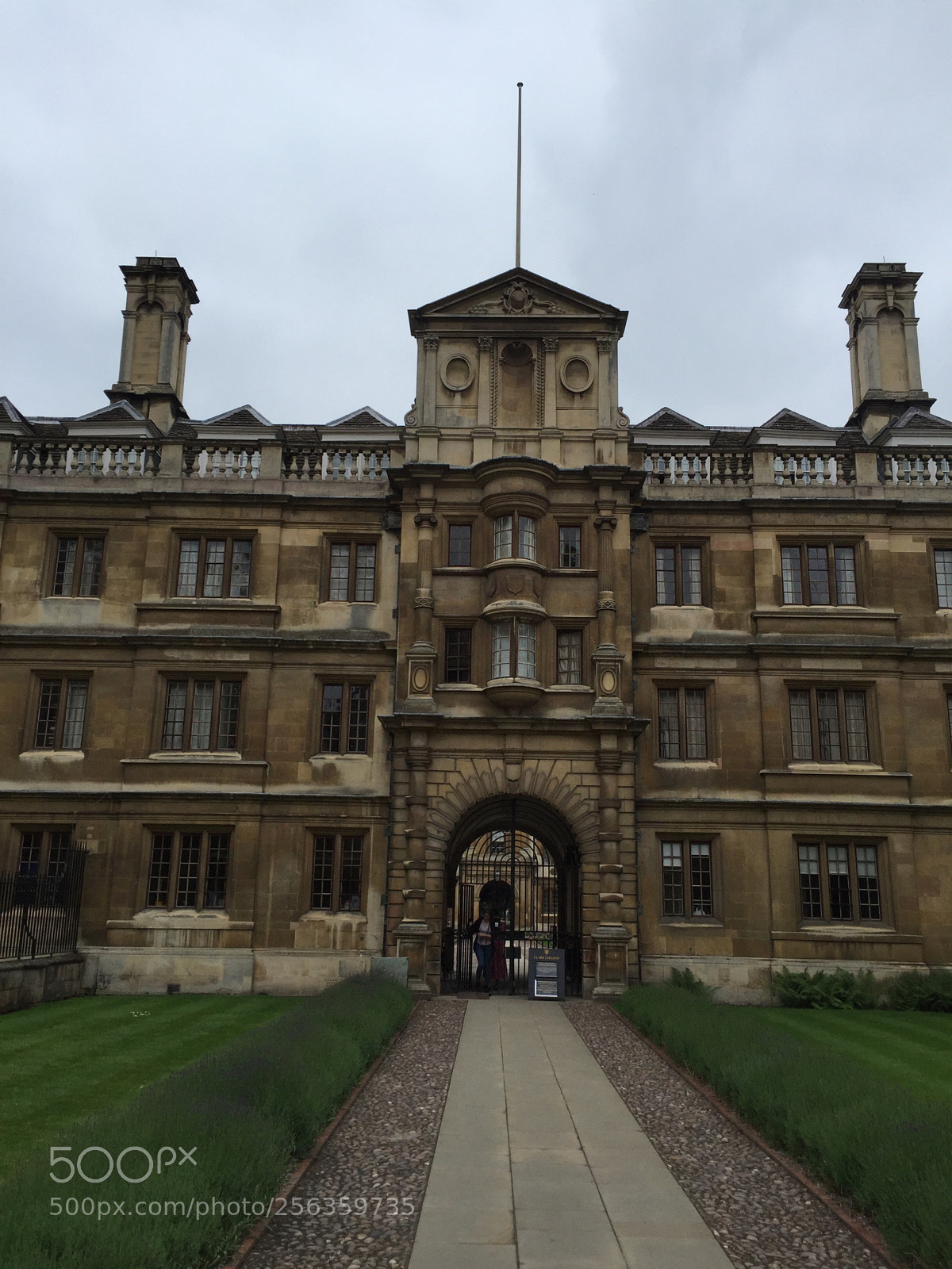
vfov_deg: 61.7
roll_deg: -3.1
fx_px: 1063
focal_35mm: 29
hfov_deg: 48.2
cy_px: 634
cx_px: 476
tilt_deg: +14.9
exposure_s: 1/1199
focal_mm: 4.15
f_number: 2.2
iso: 32
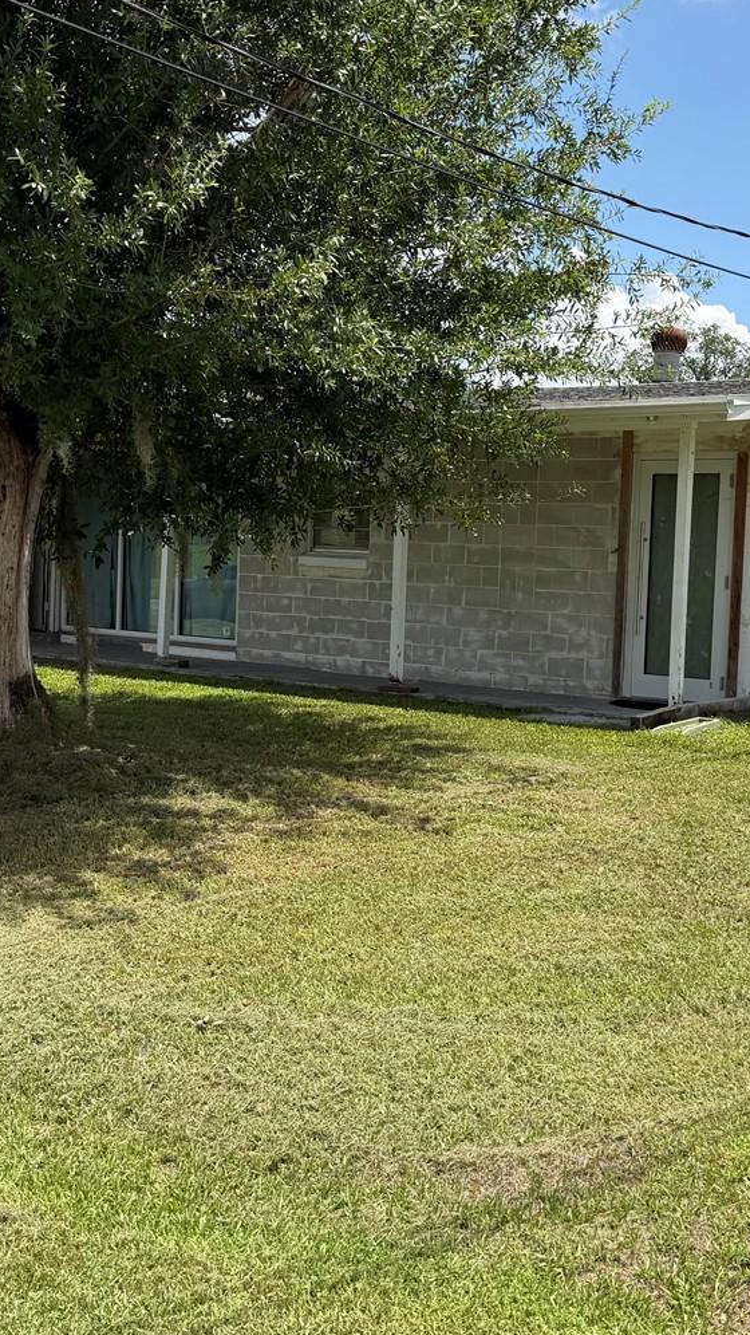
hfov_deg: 28.1
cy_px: 630
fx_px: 1485
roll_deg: -0.9
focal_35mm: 42
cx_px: 506
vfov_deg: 48.3
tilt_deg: -2.3
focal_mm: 6.76
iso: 80
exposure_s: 1/3584
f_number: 1.78
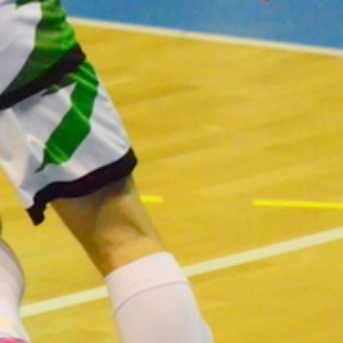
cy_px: -15
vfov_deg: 1.3
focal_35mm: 1388
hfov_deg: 1.3
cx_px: -265
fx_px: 15560
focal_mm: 220
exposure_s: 1/1000
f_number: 5.3
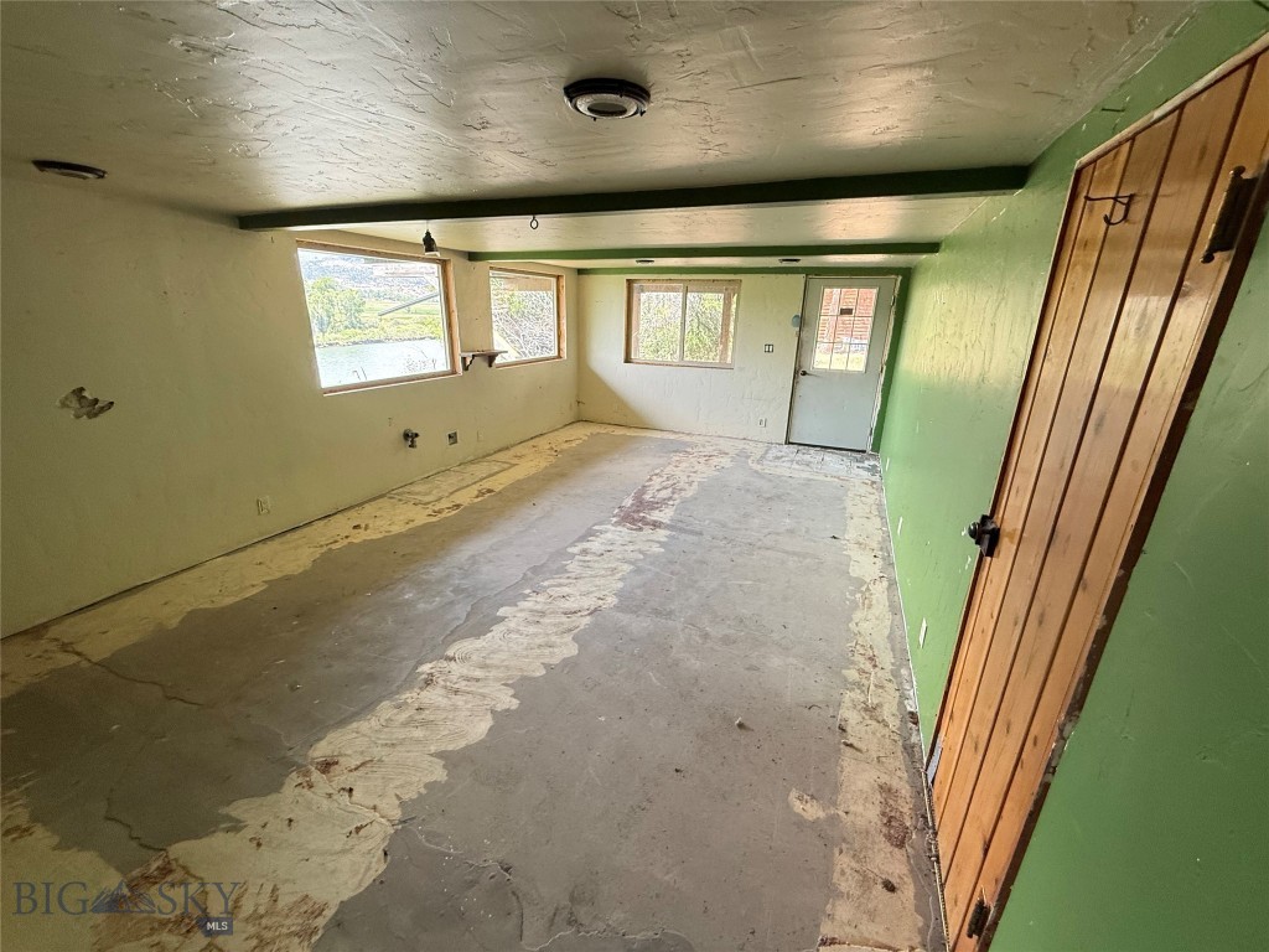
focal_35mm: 14
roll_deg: -1.8
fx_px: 513
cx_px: 634
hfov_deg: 102.1
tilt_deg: -17.1
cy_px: 476
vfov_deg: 85.7
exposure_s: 1/99
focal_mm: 2.22
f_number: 2.2
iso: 320
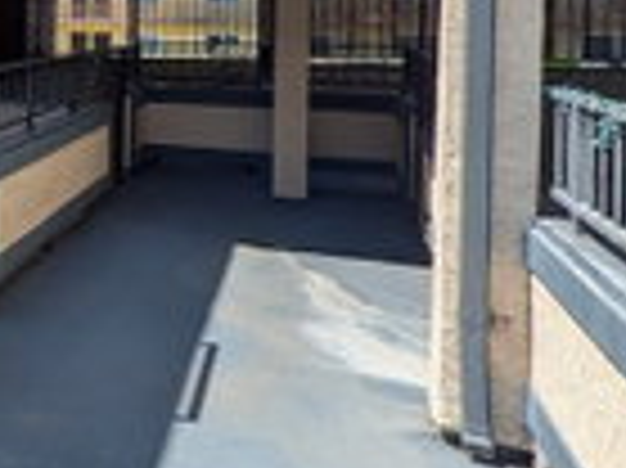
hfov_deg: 29.0
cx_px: -313
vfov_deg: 34.1
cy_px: 54
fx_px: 723
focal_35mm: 40
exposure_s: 1/717
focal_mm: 1.54
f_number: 2.2
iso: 31
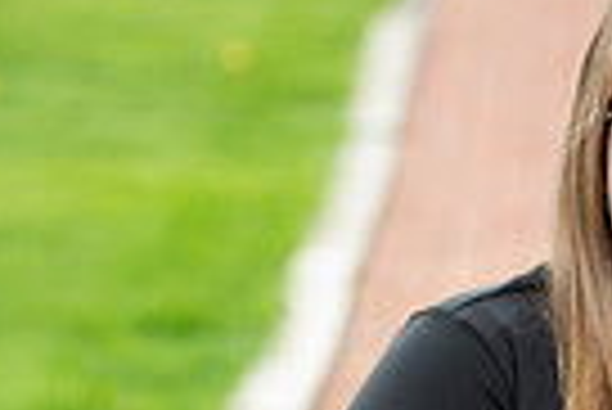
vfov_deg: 3.5
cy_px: 597
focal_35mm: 391
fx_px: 6654
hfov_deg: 5.2
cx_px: 774
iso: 80
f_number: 4
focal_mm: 92
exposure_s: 1/200
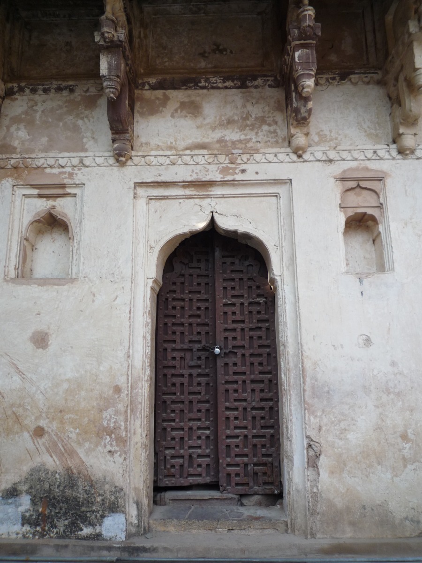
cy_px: 282
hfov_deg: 54.9
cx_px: 211
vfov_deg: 69.4
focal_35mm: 25
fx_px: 406
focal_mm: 4.4
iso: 100
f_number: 2.8
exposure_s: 1/250
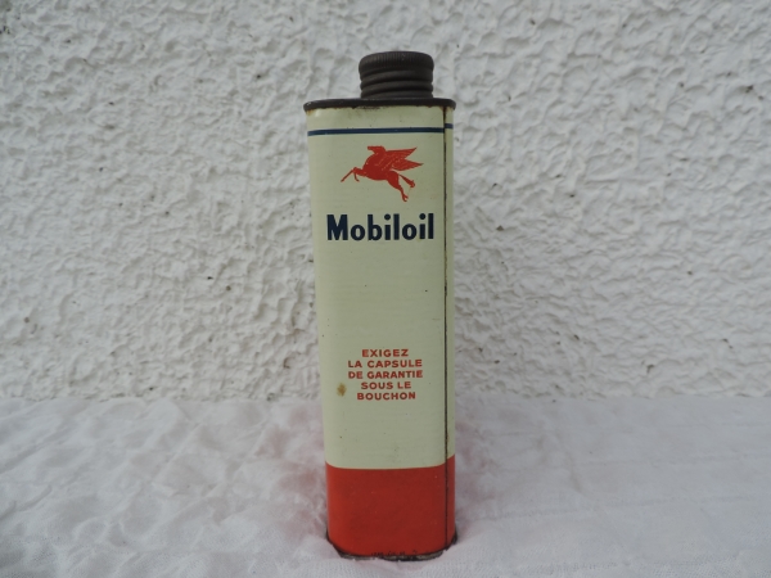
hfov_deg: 71.6
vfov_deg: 56.8
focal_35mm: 24
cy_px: 289
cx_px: 386
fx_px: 535
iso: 80
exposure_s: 1/1000
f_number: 3
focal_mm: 4.3
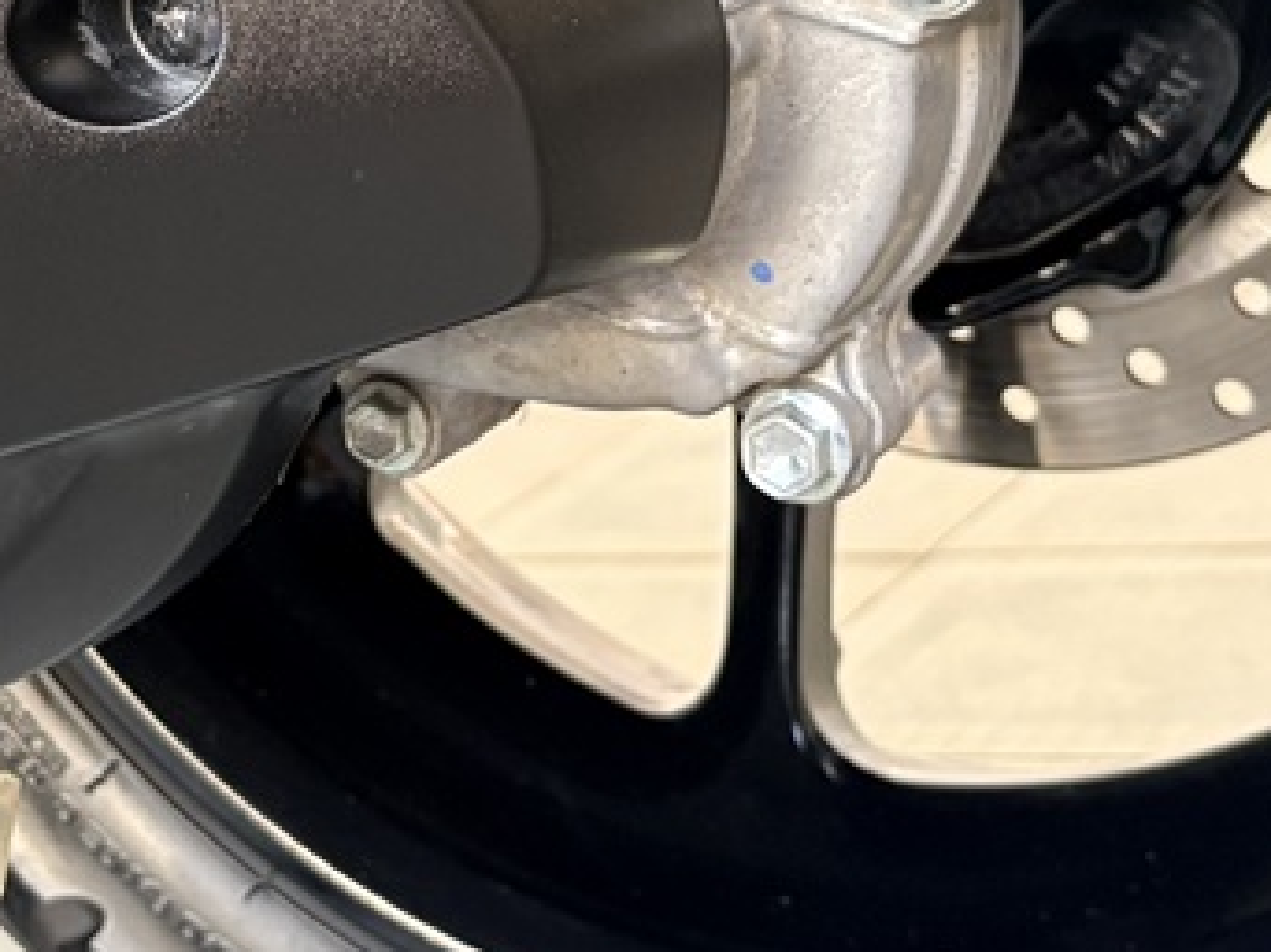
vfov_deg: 14.8
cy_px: -130
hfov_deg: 20.0
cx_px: 256
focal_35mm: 97
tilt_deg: -3.5
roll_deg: +10.4
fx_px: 3560
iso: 200
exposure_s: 1/60
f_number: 1.6
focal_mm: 5.96
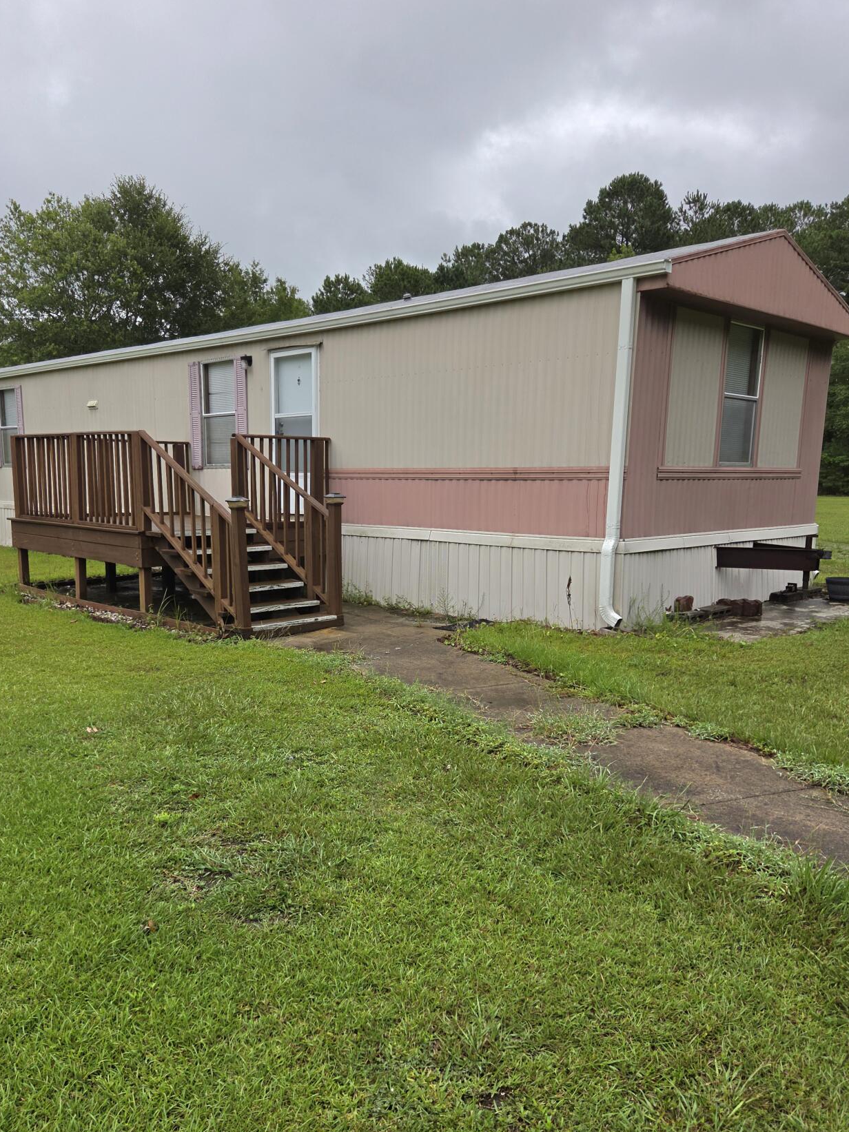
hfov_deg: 49.5
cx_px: 356
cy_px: 644
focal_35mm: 28
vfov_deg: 63.2
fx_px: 916
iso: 25
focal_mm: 5.4
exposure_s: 1/714
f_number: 1.8
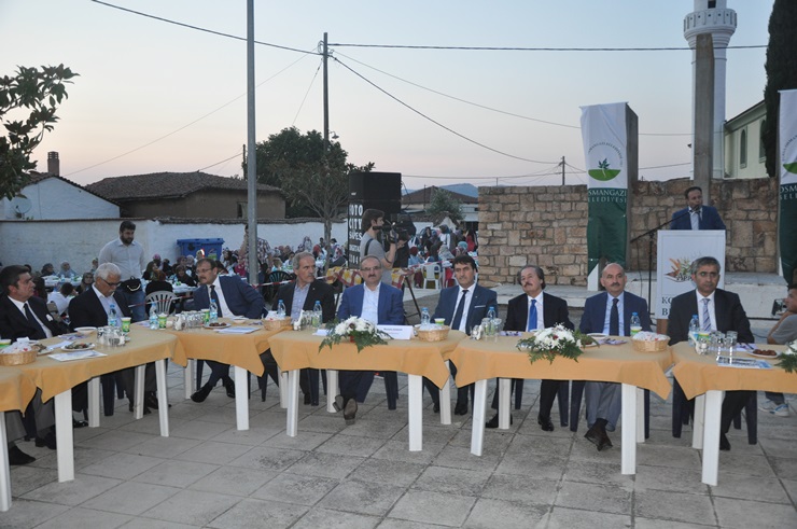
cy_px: 264
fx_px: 696
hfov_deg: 59.6
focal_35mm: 32
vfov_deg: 41.6
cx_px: 398
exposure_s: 1/125
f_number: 3.8
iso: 800
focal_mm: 21
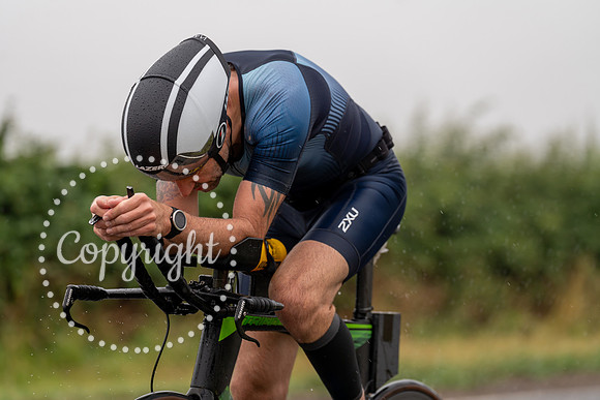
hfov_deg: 10.9
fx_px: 3134
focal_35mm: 188
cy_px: 200
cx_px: 300
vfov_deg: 7.3
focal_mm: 188
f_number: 4
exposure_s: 1/1000
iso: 100
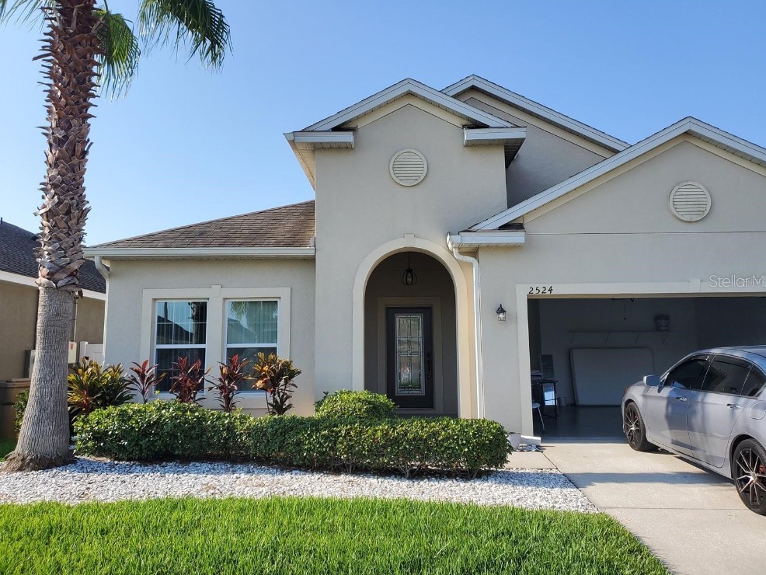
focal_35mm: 27
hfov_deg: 65.3
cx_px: 385
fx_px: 598
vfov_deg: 51.4
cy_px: 281
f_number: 2.4
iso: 50
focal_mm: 4.3
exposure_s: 1/1148
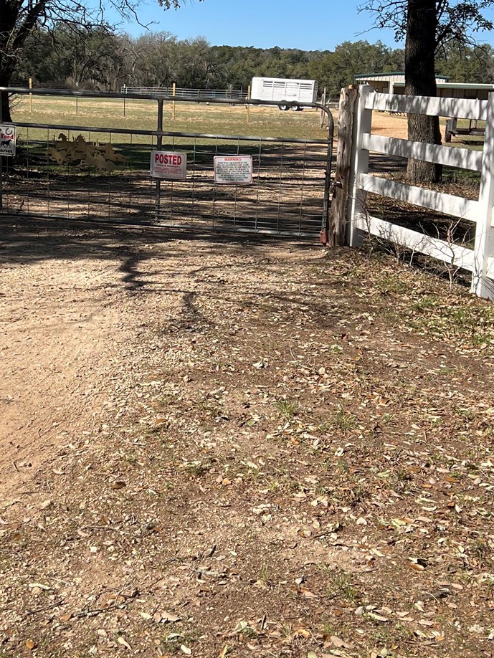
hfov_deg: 25.1
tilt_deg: -8.5
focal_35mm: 58
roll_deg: -2.1
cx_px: 174
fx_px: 1103
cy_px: 269
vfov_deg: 33.1
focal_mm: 5.7
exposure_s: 1/3571
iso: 50
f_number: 1.5
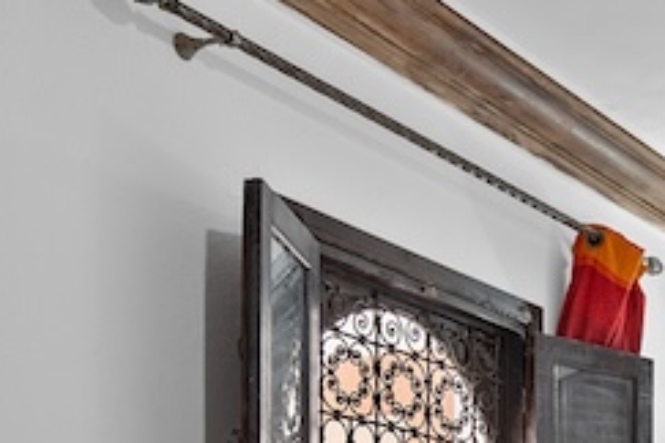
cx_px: 837
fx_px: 1459
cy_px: 667
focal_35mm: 79
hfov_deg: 23.1
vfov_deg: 15.8
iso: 500
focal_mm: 16
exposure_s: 1/2
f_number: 9
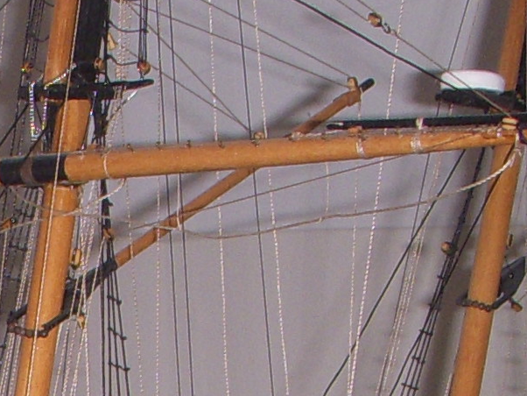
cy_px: 915
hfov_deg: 9.4
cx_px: -199
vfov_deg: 6.9
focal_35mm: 206
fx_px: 3137
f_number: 3.3
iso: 100
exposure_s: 1/30
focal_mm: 6.3
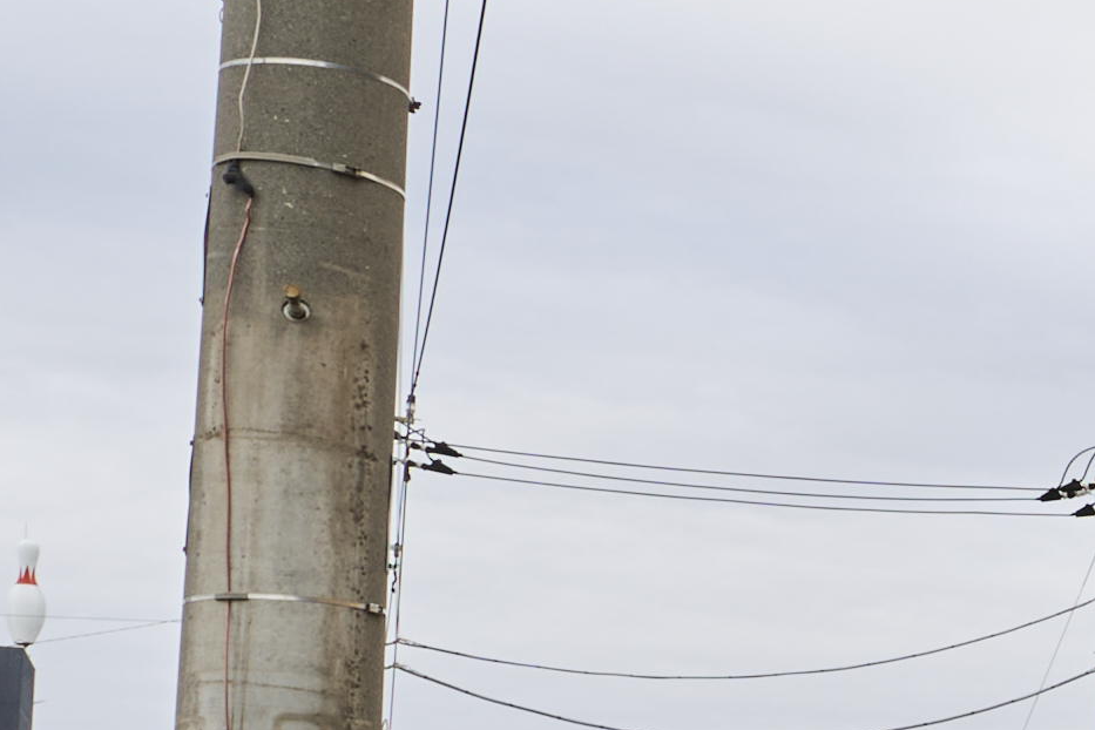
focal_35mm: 90
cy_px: 913
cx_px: 2617
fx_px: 2737
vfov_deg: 14.6
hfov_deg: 14.6
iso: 100
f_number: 14
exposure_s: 1/25
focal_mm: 14
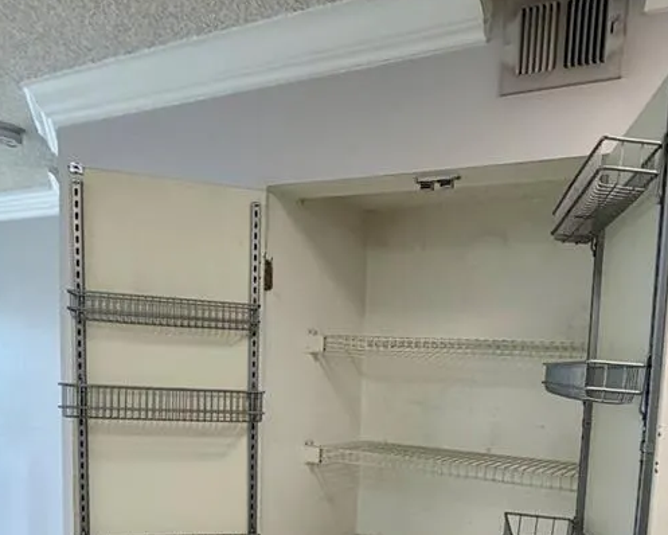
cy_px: 456
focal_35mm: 33
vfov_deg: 41.8
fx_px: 653
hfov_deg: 53.6
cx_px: 415
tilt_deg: -5.1
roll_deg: +0.2
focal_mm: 2.22
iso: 200
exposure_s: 1/120
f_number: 2.2
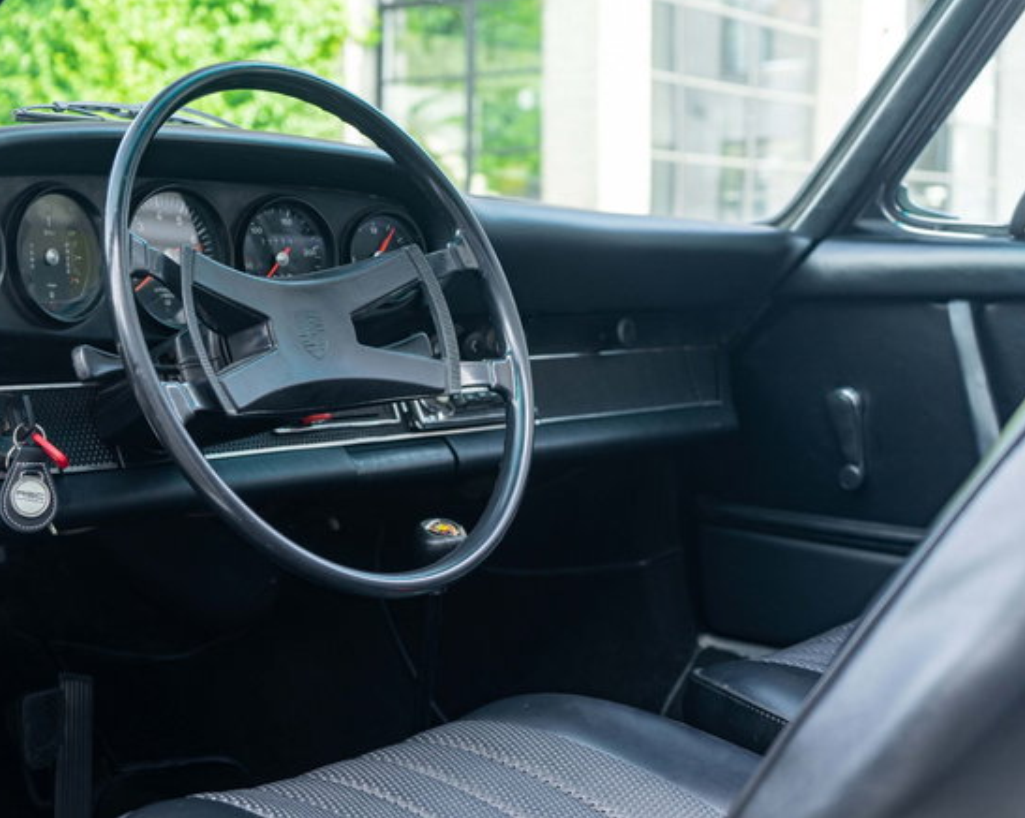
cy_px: 341
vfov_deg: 28.0
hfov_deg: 34.4
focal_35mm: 54
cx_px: 338
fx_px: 1637
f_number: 4.5
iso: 125
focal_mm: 41
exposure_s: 1/40
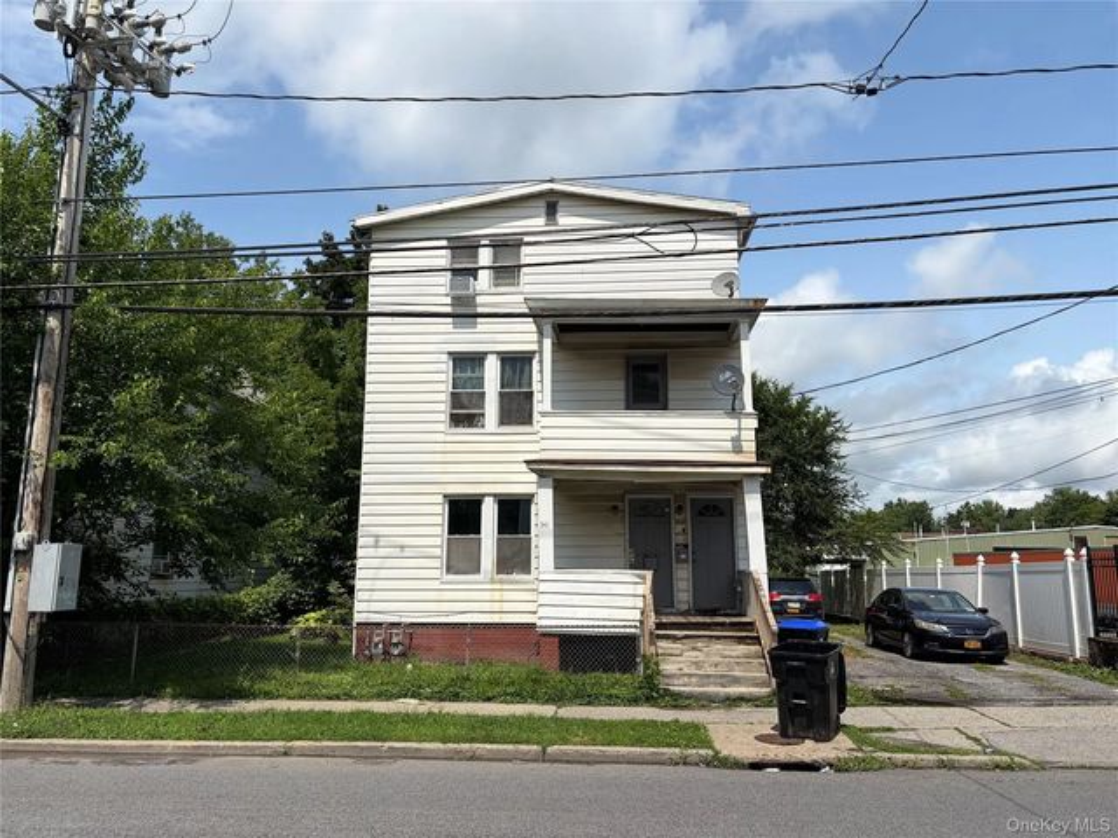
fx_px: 840
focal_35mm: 26
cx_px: 559
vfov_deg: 53.1
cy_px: 419
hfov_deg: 67.3
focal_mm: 5.96
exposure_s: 1/6993
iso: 50
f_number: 1.6
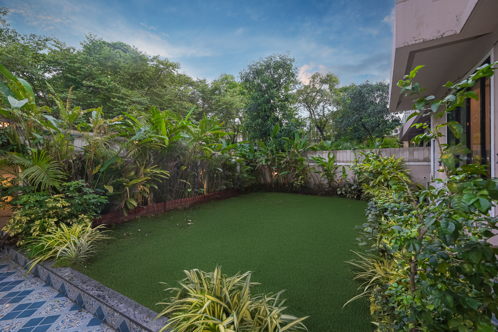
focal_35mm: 16
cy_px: 166
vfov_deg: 75.5
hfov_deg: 98.5
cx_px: 249
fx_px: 214
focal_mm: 15.5
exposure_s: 1/50
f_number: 9
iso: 500
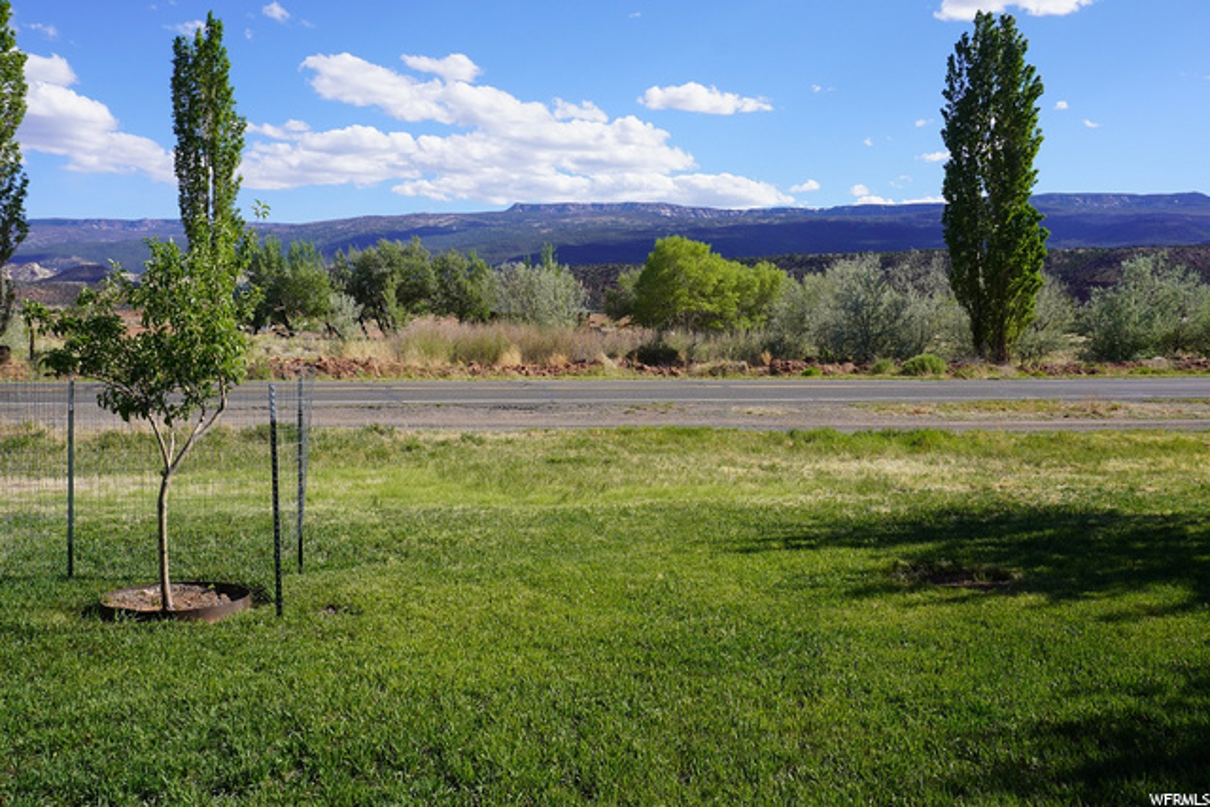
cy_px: 404
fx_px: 1059
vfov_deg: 41.7
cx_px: 605
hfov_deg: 59.5
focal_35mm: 32
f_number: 10
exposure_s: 1/160
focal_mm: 21
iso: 100
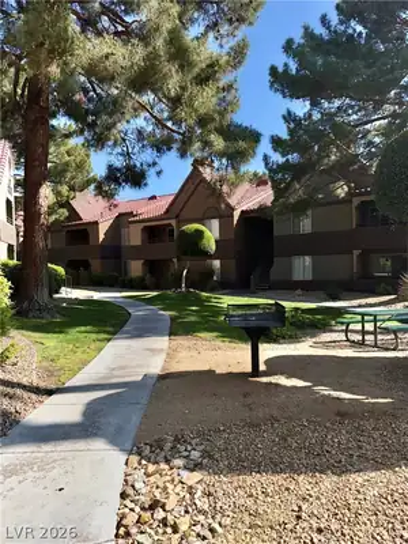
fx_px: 377
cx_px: 204
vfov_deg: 71.6
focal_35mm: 24
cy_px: 272
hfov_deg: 56.8
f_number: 1.78
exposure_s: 1/19608
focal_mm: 6.76
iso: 50
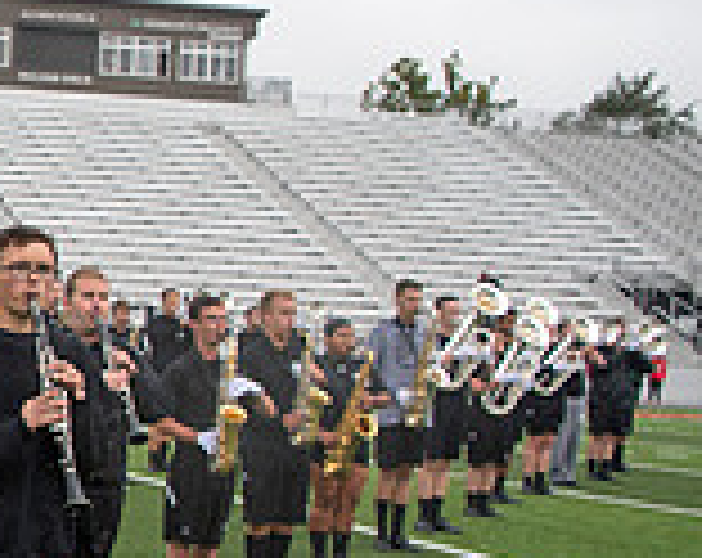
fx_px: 1741
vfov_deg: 18.1
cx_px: -490
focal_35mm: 84
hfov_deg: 18.7
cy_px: 407
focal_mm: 24
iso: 400
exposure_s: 1/800
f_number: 4
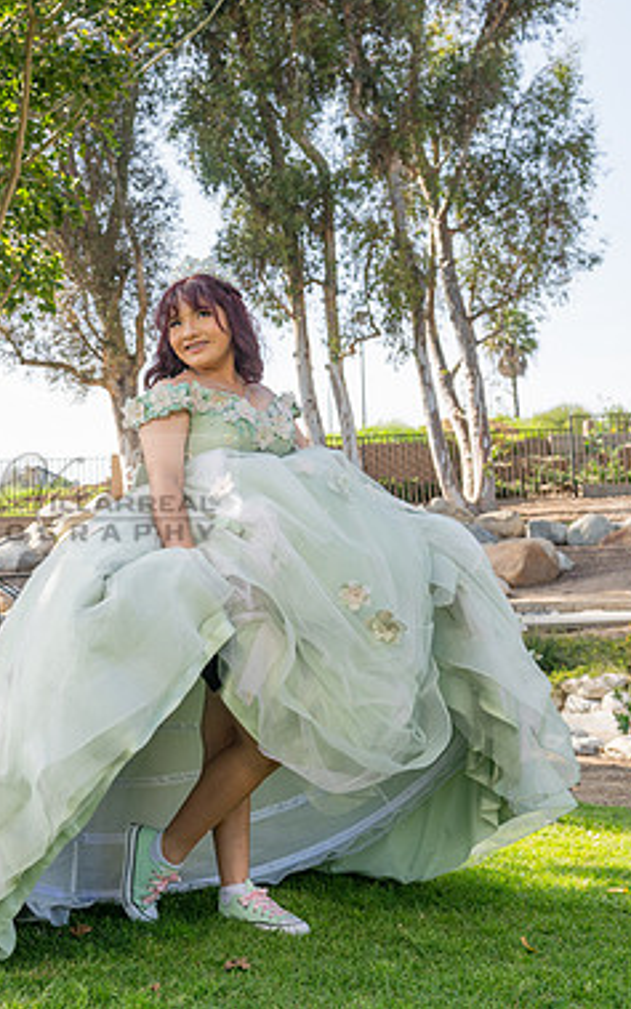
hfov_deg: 23.5
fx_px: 1458
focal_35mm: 53
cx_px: 13
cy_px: 497
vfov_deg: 38.2
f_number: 5.6
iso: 200
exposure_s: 1/320
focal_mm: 34
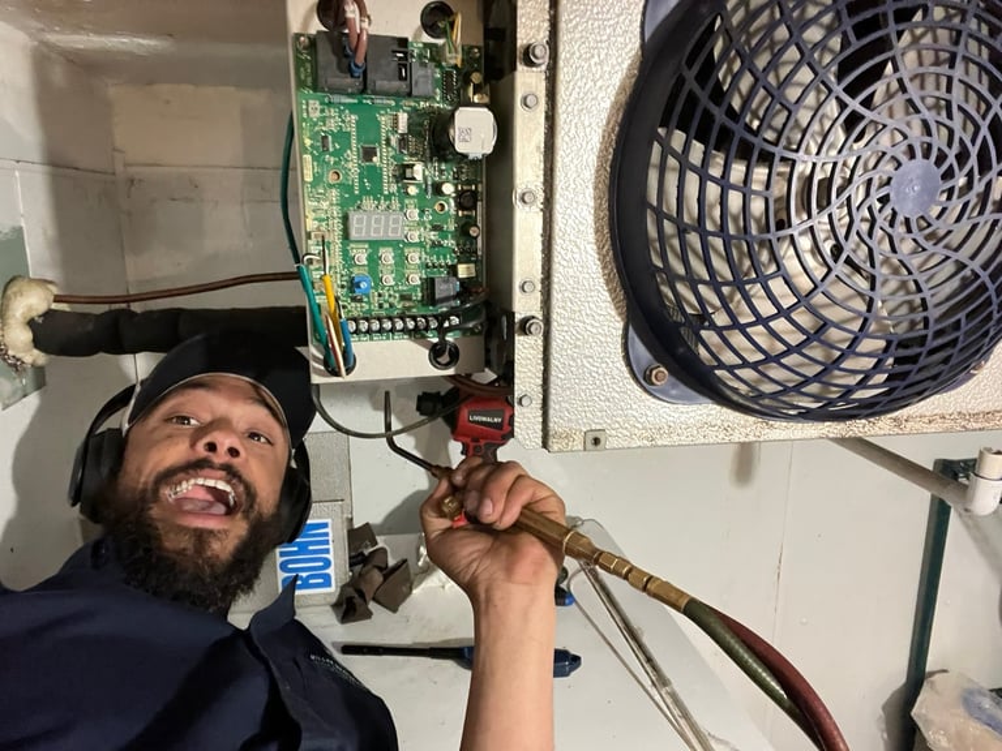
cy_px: 376
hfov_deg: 73.9
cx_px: 501
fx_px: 666
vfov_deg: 58.9
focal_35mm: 23
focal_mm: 2.71
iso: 800
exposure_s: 1/15
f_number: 2.2
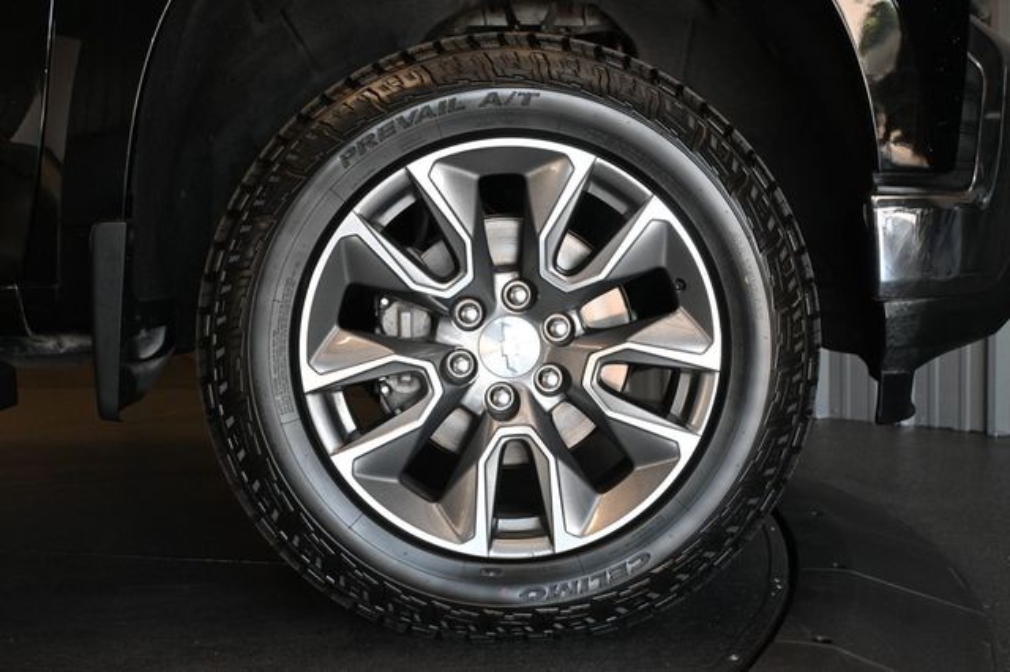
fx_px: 1325
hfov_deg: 41.7
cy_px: 336
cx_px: 505
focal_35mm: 47
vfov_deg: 28.5
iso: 1600
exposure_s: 1/125
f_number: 5
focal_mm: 31.5
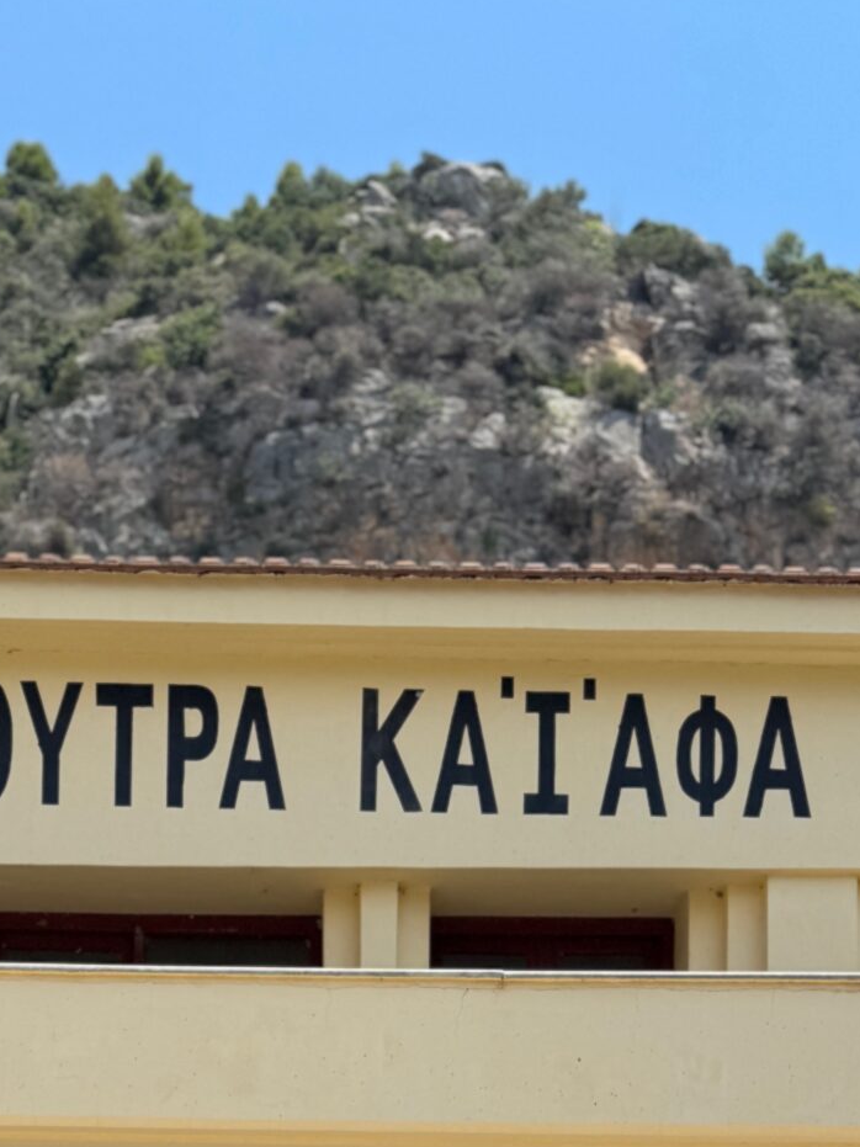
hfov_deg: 22.1
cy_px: 1550
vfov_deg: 24.9
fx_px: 2187
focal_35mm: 66
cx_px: 276
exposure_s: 1/4049
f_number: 1.78
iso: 80
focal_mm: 6.76
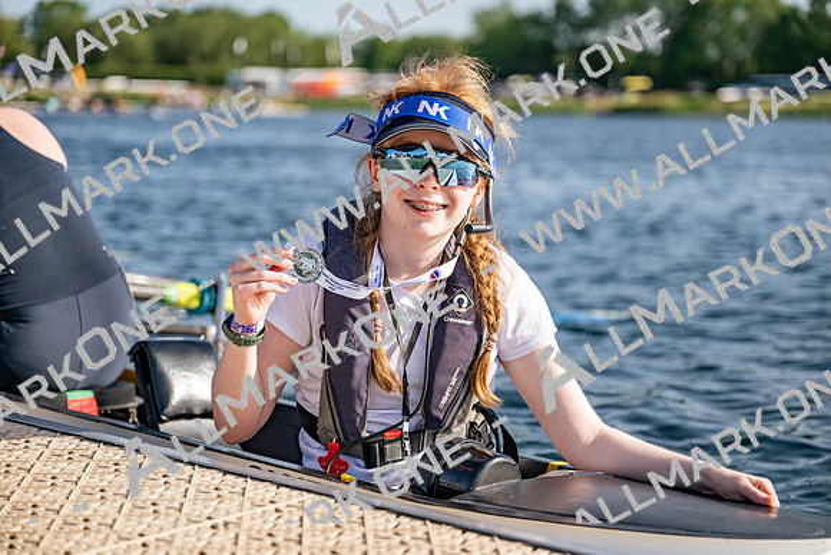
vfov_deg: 19.5
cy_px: 278
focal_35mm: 70
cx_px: 416
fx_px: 1616
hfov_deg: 28.8
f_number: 2.8
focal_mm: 70
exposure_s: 1/1600
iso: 64
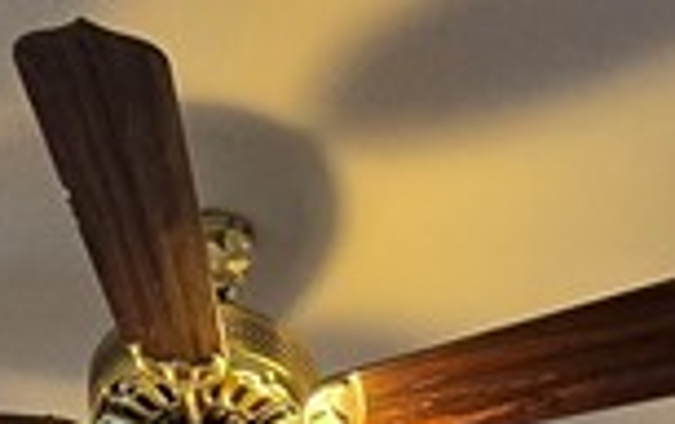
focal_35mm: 92
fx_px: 1694
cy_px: 1621
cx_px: 291
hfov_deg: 22.5
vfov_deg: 8.5
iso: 200
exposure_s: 1/60
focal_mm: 2.2
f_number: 2.2
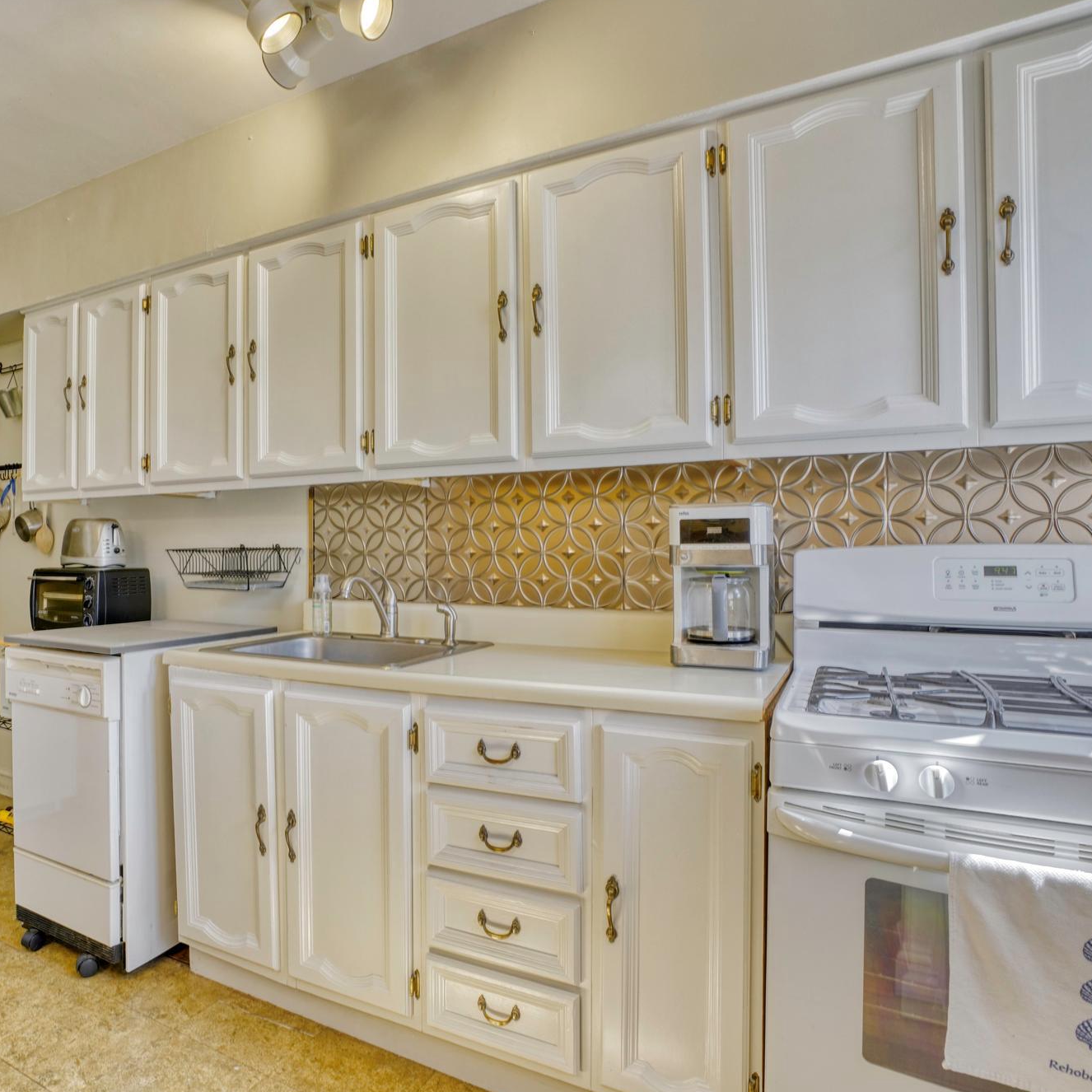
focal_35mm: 21
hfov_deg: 70.7
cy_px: 541
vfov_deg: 72.1
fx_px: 749
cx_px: 393
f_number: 7.1
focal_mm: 16
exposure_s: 1/640
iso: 640
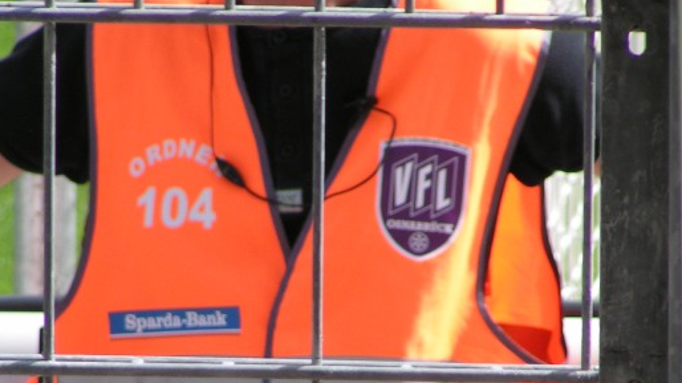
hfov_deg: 3.4
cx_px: 280
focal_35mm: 644
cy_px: 338
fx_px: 11645
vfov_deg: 1.9
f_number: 4.5
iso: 50
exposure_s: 1/400
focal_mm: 58
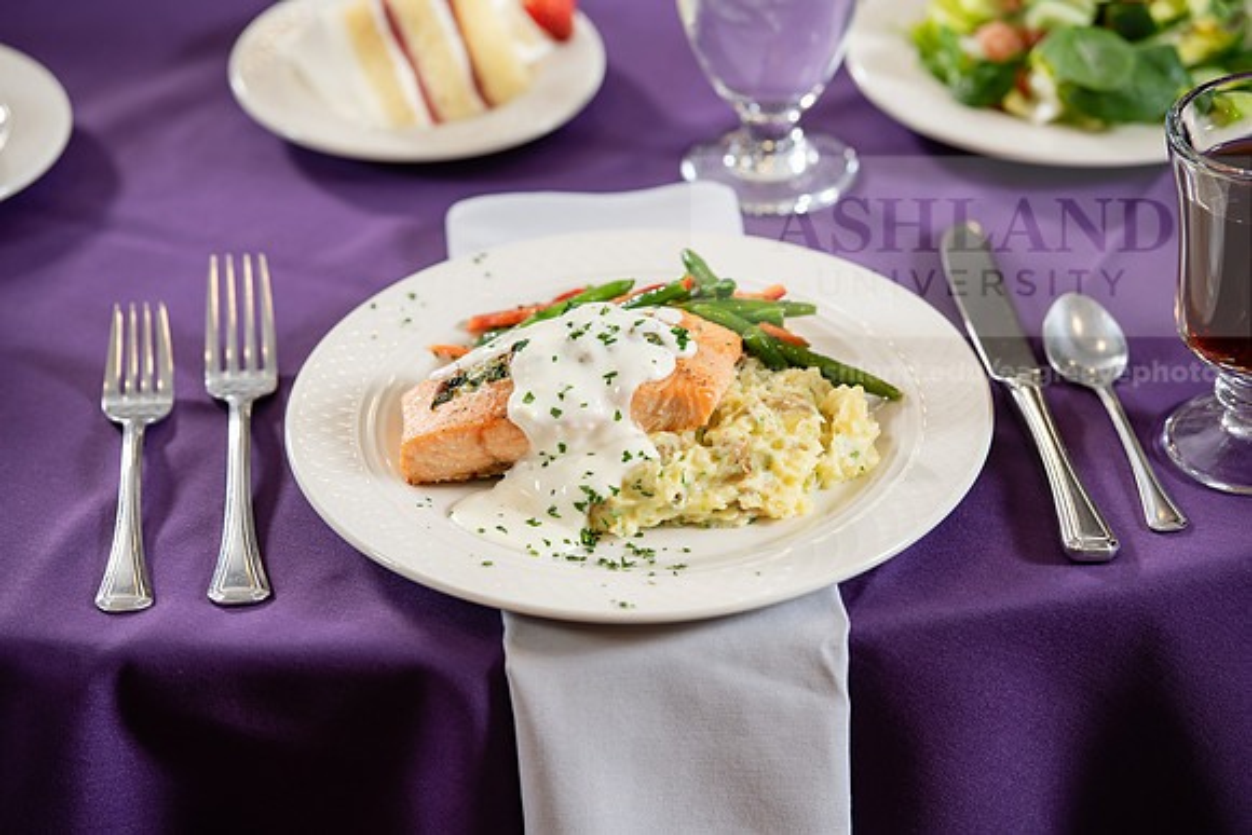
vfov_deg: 8.6
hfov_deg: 12.8
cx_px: 626
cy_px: 418
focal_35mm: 160
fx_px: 5565
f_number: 4
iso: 400
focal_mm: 160
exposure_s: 1/200
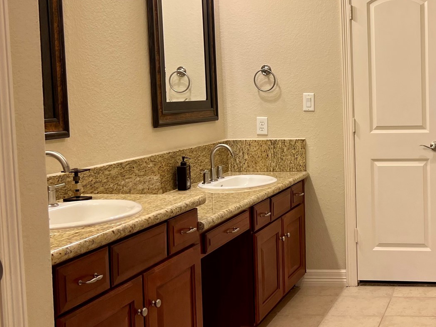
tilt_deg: -3.3
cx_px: 407
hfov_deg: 34.9
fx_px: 642
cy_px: 128
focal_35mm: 51
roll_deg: +0.5
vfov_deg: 28.5
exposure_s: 1/120
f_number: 1.5
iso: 64
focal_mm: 5.7
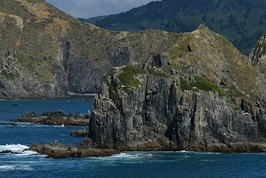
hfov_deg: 13.9
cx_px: 240
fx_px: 1079
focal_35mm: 146
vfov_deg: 9.3
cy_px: -41
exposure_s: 1/320
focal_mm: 50
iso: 100
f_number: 11
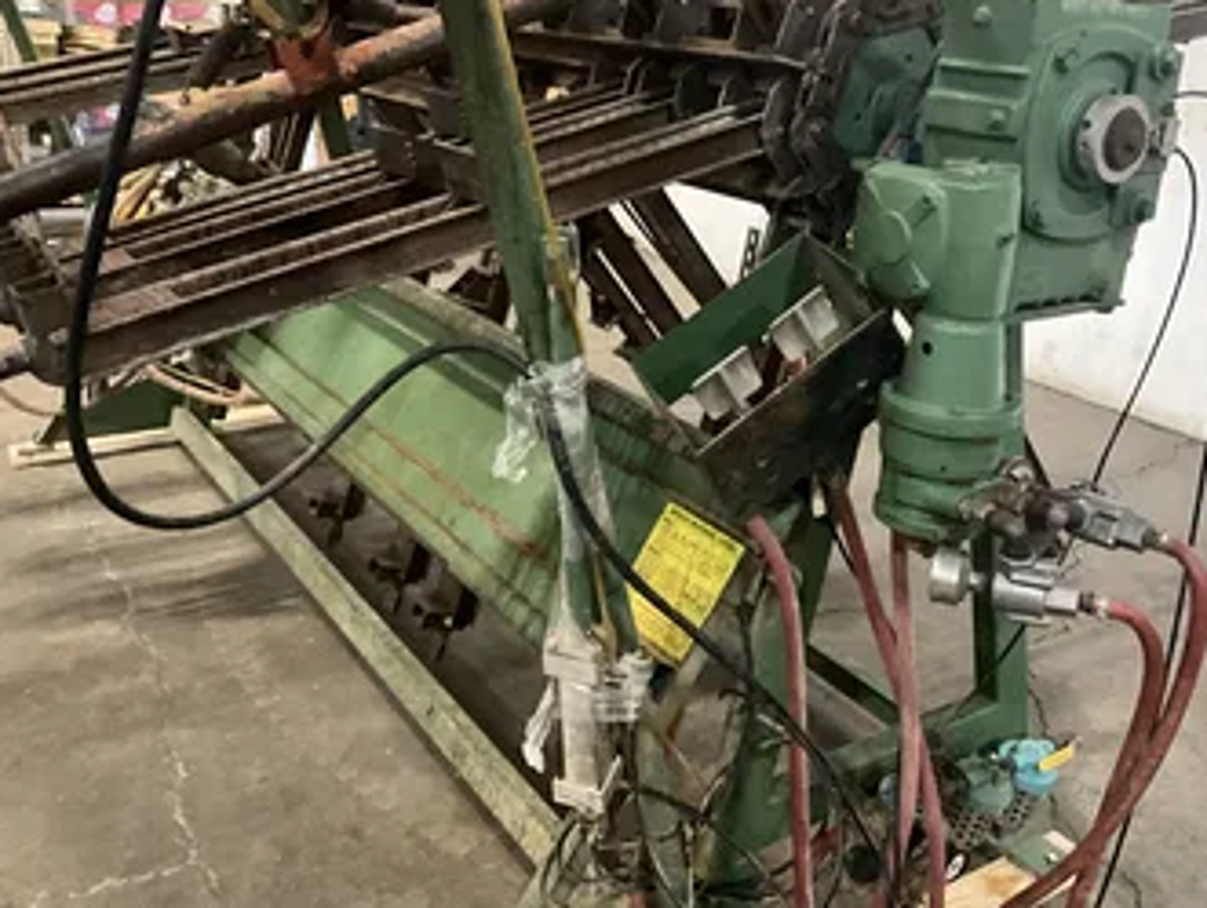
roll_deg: -2.9
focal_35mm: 35
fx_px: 1222
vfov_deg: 40.7
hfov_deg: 52.4
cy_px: 390
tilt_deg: -19.7
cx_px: 678
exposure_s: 1/30
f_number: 1.8
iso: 400
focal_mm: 3
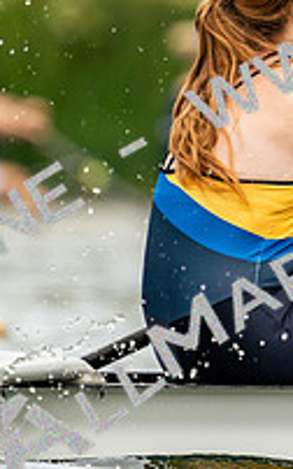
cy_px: 136
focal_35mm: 1759
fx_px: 22506
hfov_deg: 0.7
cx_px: 472
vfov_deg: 1.2
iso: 500
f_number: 6.3
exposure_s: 1/2000
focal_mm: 600
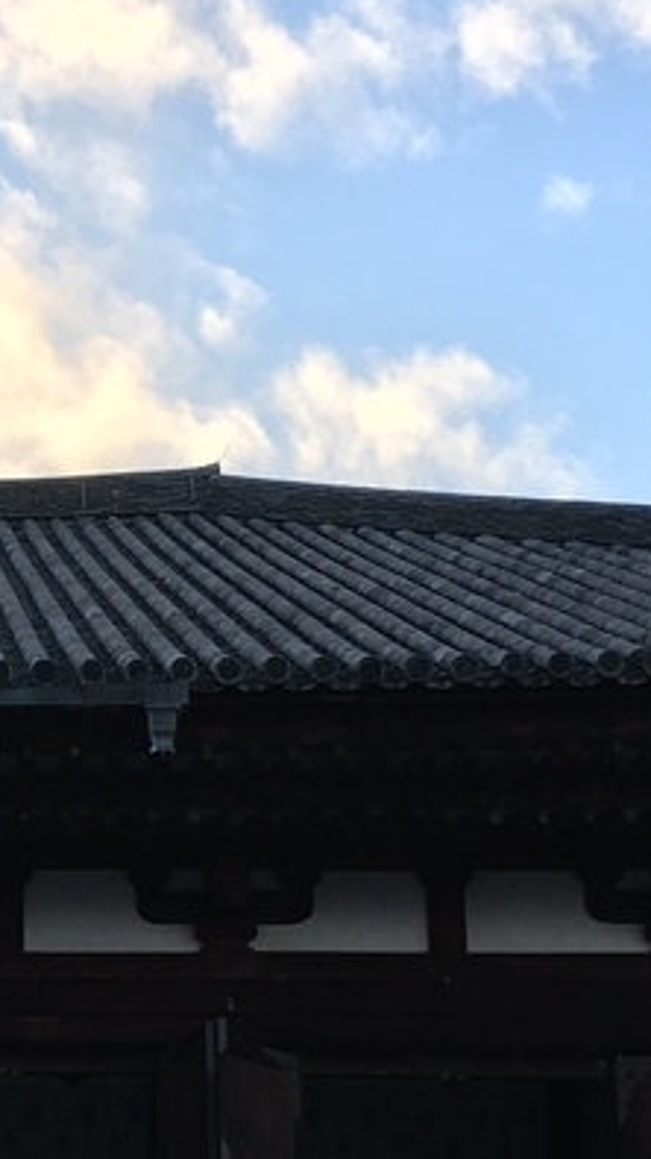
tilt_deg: +13.6
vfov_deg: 21.8
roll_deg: -2.5
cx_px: -364
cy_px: 1003
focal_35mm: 96
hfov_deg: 12.0
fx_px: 2948
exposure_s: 1/330
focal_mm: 4.15
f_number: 2.2
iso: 25
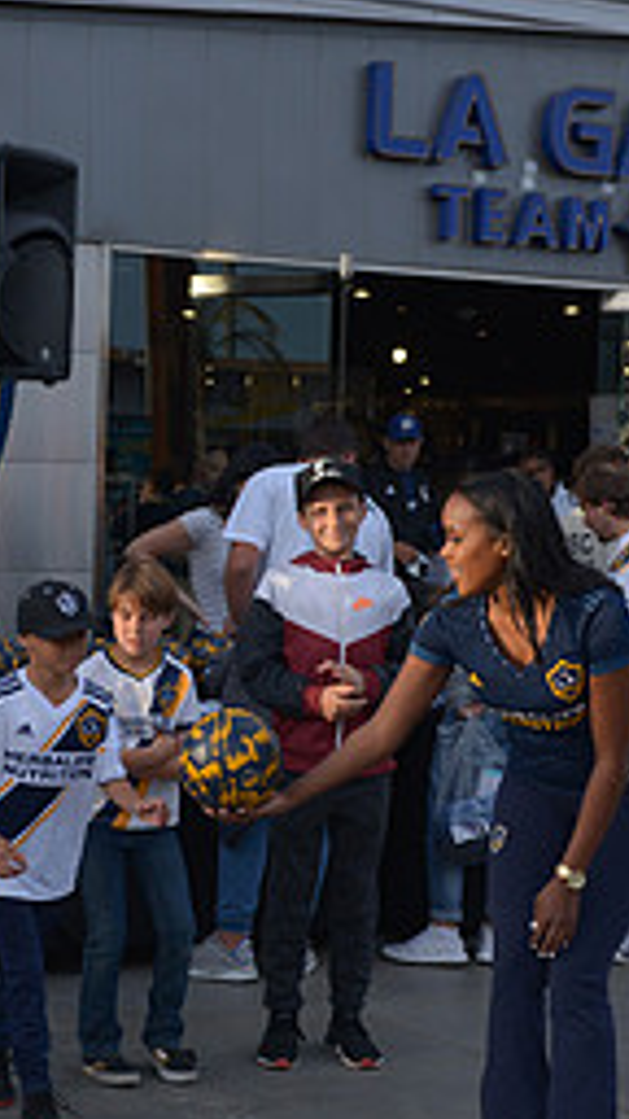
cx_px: 22
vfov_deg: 27.8
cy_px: 627
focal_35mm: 76
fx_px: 2253
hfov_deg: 15.6
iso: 200
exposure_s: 1/1000
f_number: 3.5
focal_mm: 32
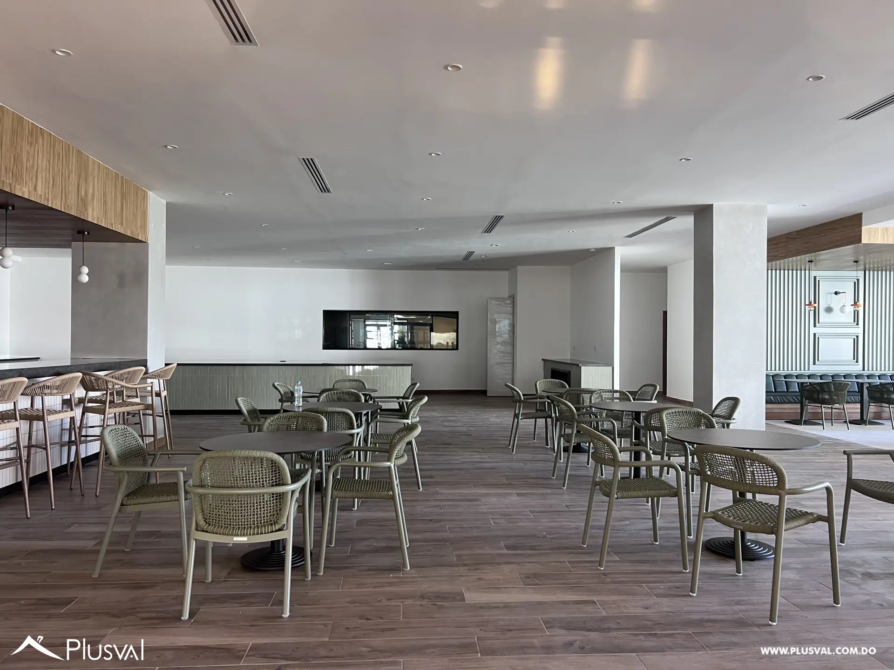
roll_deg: -0.5
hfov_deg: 67.3
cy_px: 335
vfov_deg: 53.1
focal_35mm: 26
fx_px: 671
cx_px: 447
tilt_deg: -0.4
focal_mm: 5.7
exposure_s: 1/60
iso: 125
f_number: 1.5
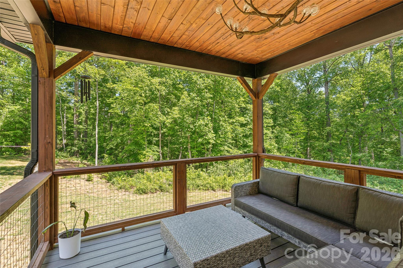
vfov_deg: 71.1
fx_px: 188
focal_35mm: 17
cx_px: 202
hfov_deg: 94.0
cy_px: 134
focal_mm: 16.8
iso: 100
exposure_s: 1/30
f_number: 9
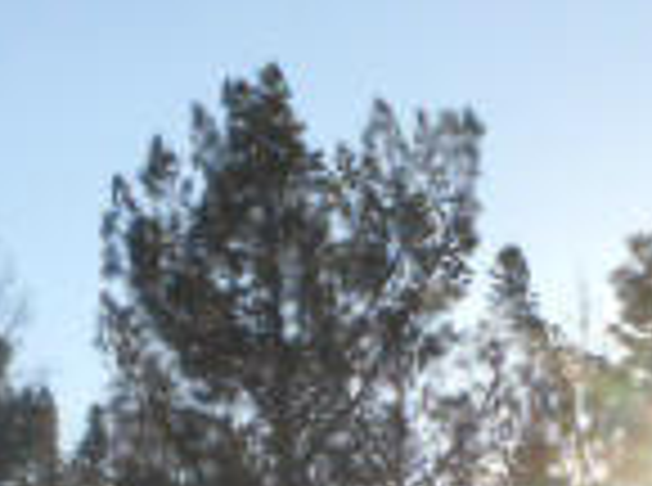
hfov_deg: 13.1
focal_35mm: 124
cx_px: -764
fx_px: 2330
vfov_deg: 11.1
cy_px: 891
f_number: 3.7
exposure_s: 1/640
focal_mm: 5
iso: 80
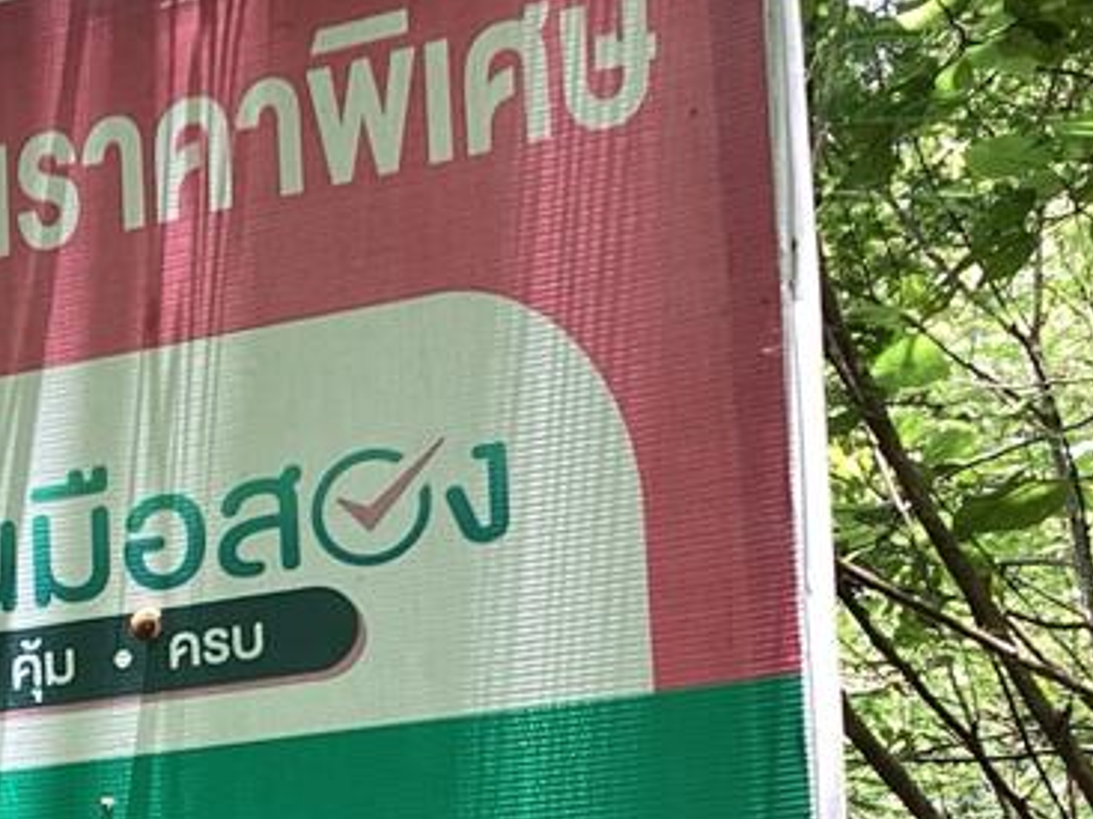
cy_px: 941
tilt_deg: +8.3
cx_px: 344
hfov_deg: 20.2
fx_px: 3062
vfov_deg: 14.8
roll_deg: +0.6
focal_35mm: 97
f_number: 2.4
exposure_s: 1/100
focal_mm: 3.3
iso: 25
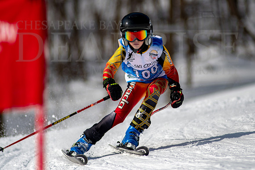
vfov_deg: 2.7
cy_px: 74
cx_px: 144
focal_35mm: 509
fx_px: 3606
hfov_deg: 4.0
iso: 100
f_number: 2.8
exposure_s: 1/6400
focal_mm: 300
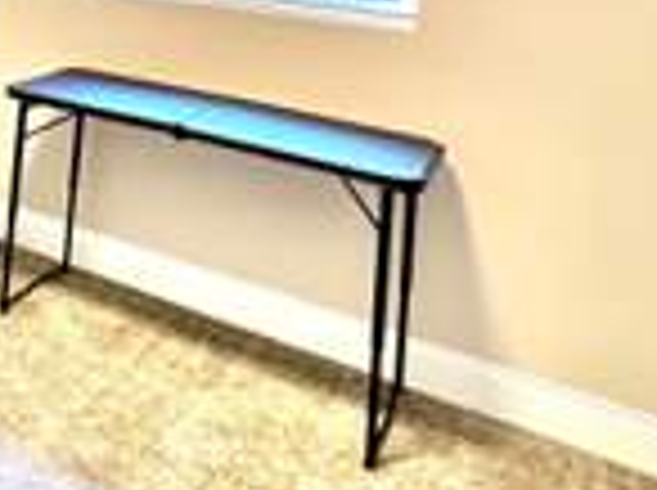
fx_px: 872
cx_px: -256
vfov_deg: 28.0
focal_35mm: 46
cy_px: -79
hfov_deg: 29.9
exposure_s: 1/60
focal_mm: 2.22
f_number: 2.2
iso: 640
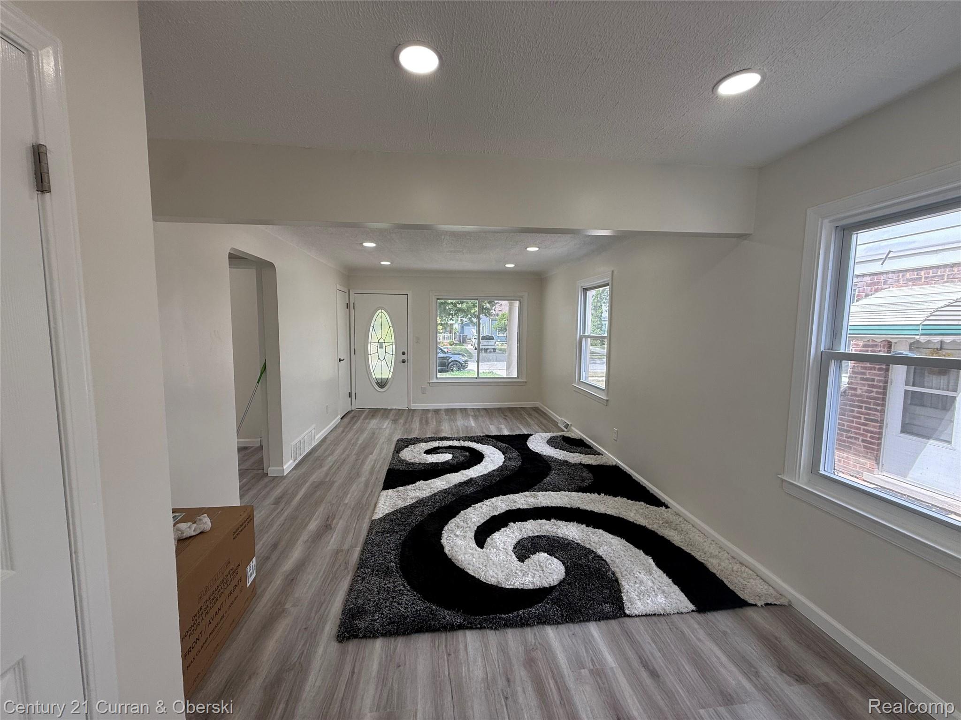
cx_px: 480
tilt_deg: -5.4
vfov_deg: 85.7
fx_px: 389
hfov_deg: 102.1
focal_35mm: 14
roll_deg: -1.8
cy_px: 360
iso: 50
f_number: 2.2
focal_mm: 2.22
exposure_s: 1/118
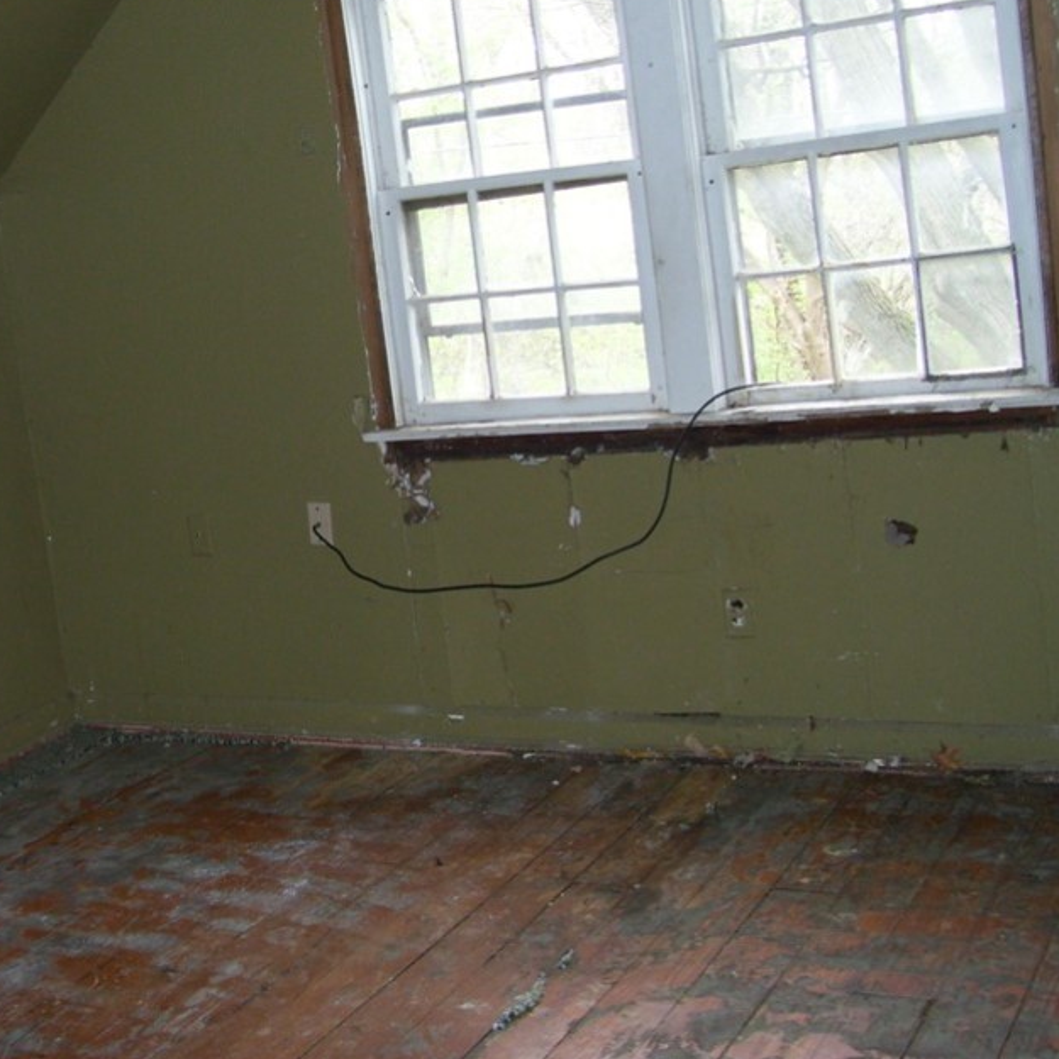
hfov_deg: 31.9
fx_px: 1800
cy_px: 463
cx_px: 217
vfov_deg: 32.7
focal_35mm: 52
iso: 125
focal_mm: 6
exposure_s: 1/60
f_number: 2.7
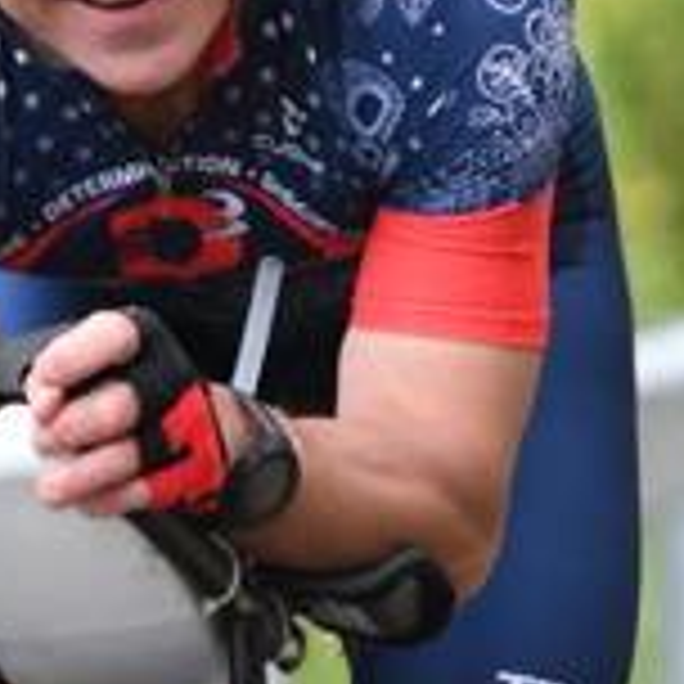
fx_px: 50300
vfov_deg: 0.8
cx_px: -342
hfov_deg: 0.8
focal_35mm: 2250
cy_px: 1161
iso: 1400
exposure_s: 1/1600
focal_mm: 280
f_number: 7.1
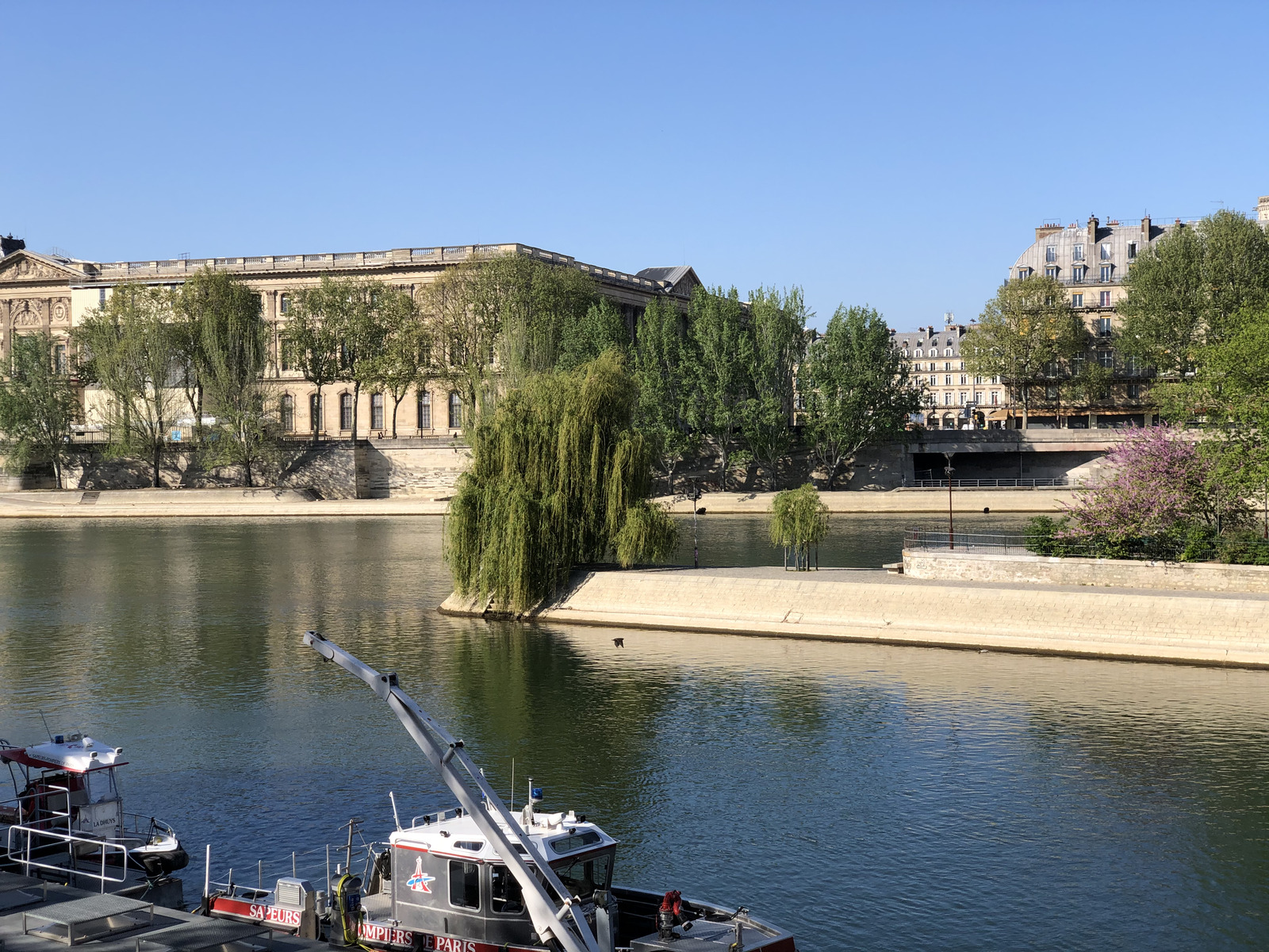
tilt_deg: -0.9
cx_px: 634
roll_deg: +1.2
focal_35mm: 52
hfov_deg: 36.8
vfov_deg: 28.0
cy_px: 476
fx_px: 1906
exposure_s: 1/1033
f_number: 2.4
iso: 16
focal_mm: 6
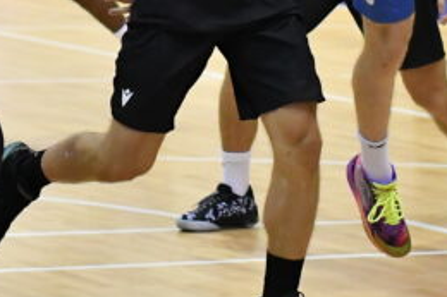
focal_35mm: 308
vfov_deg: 4.4
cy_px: -282
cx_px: 399
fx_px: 3822
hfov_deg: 6.7
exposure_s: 1/2500
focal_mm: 50
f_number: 2.2
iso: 3200
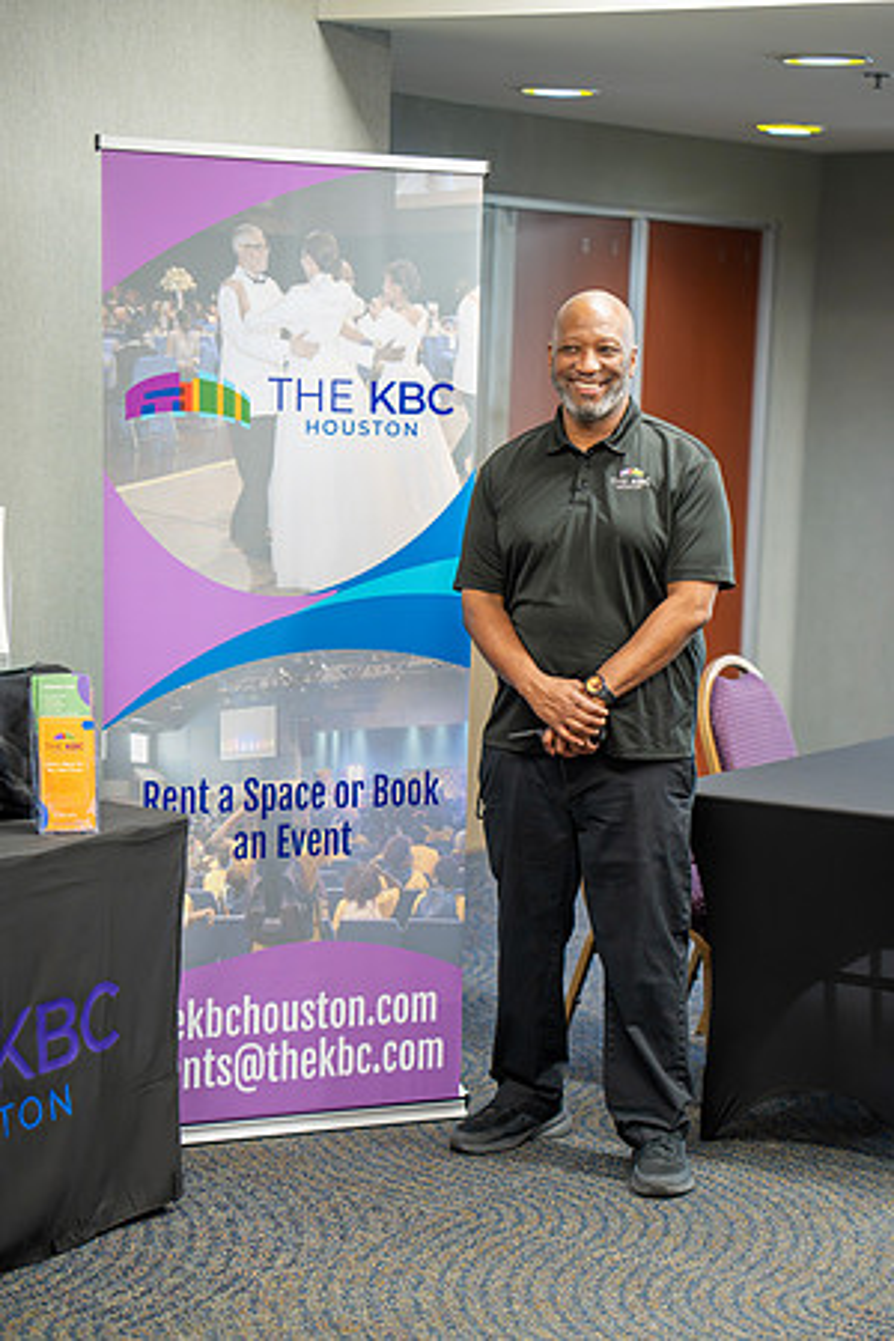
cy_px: 670
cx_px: 447
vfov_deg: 23.9
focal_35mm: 85
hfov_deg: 16.1
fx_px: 3166
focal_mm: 85
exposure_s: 1/160
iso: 2000
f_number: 2.2
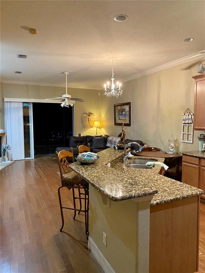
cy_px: 136
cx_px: 102
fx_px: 205
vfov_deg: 67.3
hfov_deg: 53.1
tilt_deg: -3.7
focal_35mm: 26
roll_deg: -0.6
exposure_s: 1/60
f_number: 1.8
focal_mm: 4.25
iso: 400
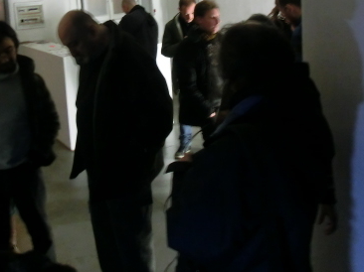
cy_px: 38
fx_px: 441
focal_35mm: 42
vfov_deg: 32.9
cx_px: 140
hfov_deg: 44.5
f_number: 3
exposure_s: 1/10
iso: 800
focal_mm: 4.24
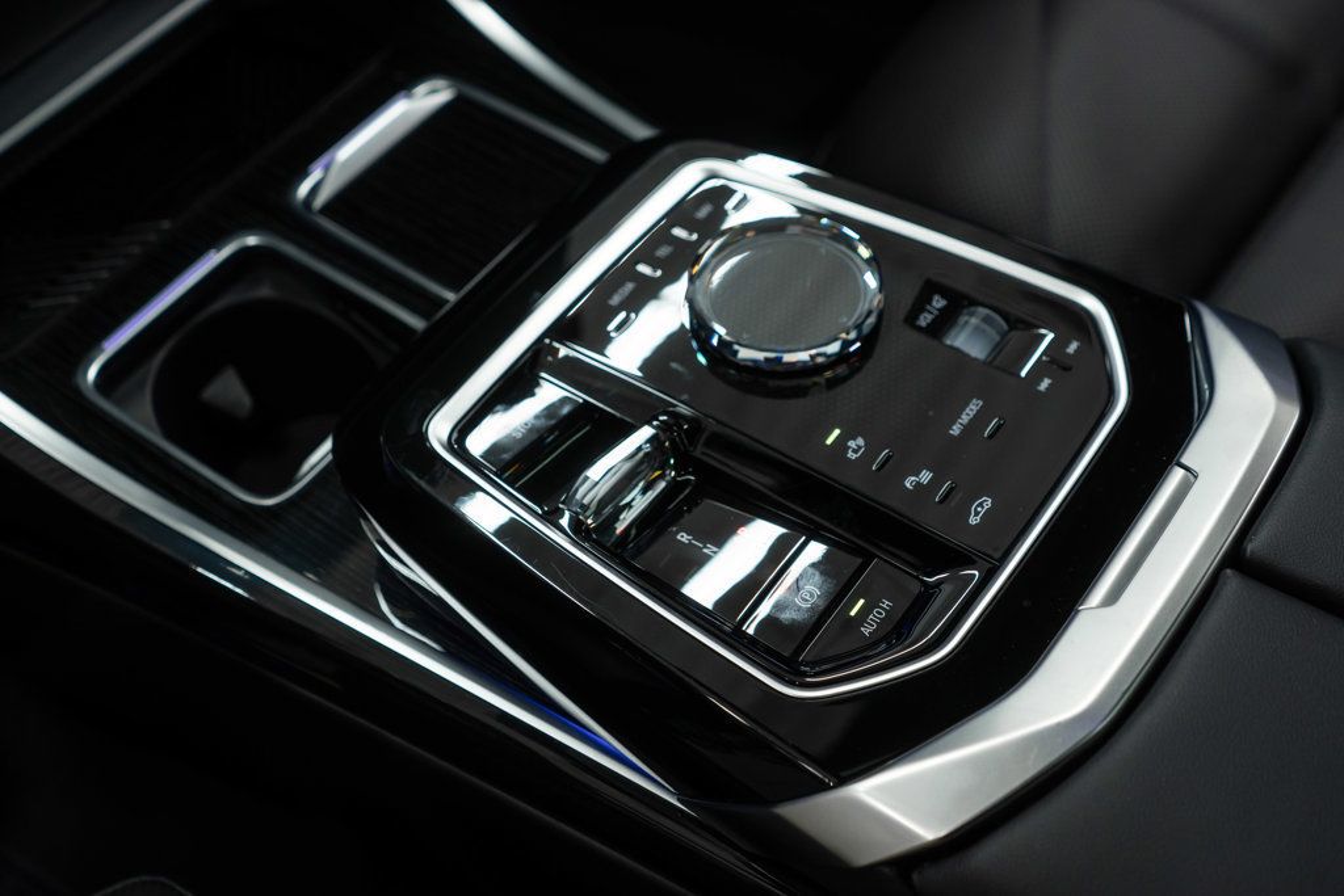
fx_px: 1568
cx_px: 672
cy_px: 448
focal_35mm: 42
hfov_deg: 46.4
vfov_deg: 31.9
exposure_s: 1/50
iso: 500
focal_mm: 28
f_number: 3.2
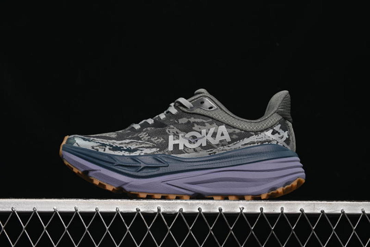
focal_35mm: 75
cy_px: 124
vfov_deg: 18.2
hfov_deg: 27.0
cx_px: 185
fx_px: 771
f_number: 6.3
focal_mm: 50
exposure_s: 1/50
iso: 160
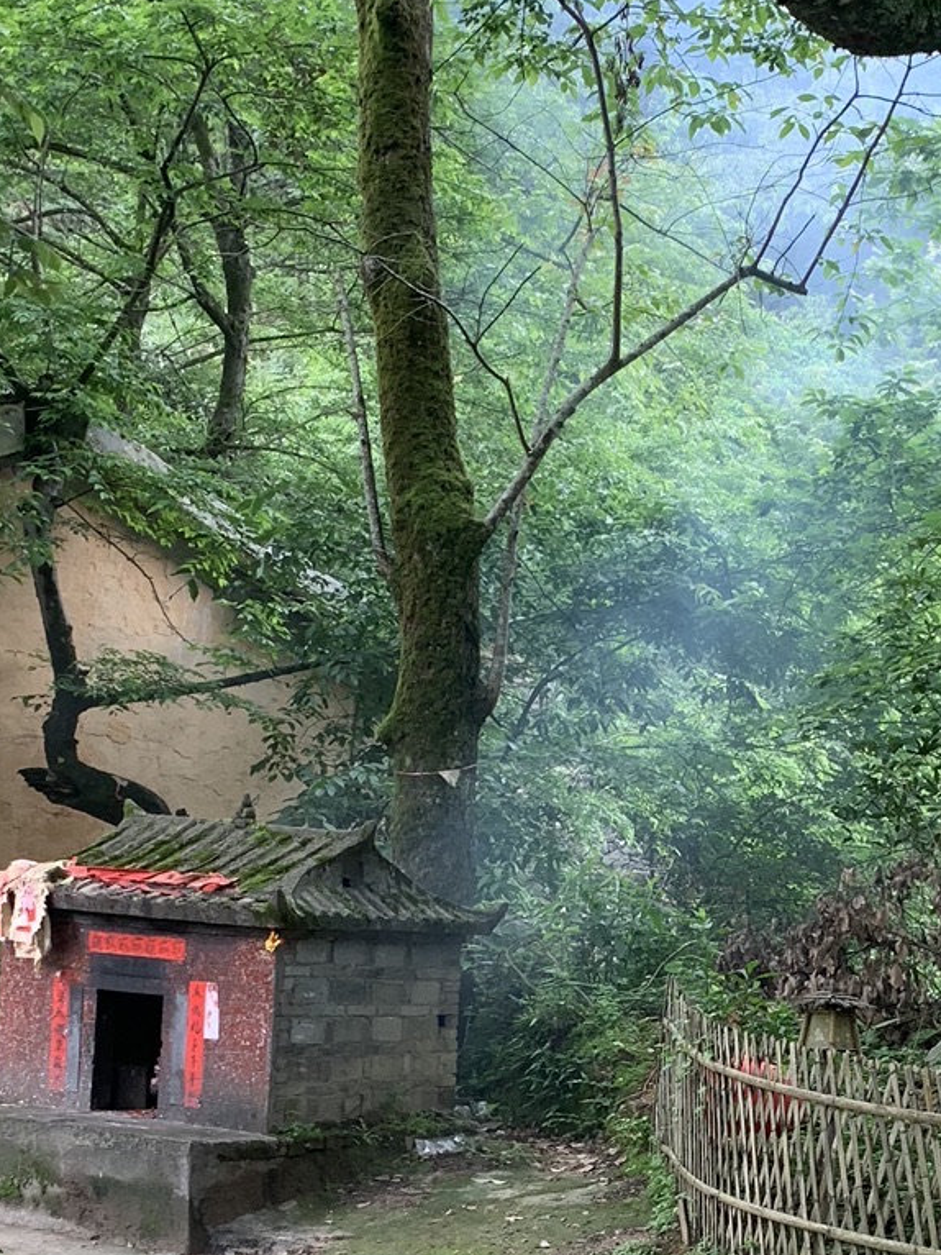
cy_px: 1043
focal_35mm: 68
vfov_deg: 27.8
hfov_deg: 21.3
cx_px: 793
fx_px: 2464
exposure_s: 1/122
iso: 50
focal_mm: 4.25
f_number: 1.8
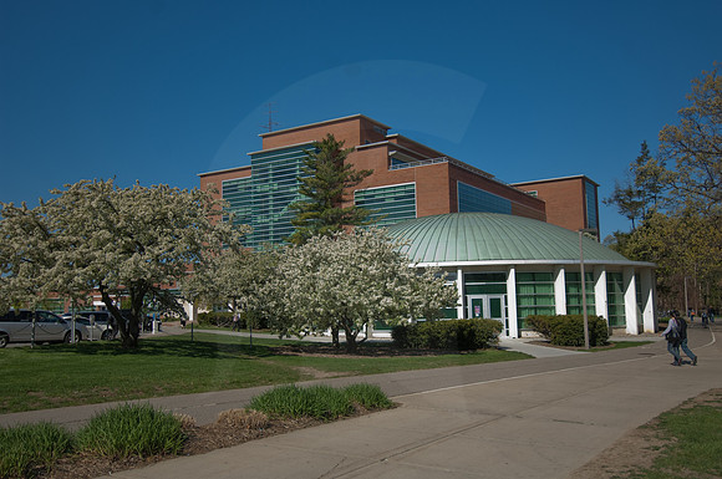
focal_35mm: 33
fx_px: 661
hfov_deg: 57.3
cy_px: 240
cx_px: 361
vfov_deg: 39.9
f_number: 18
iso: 100
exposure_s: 1/500
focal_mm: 22
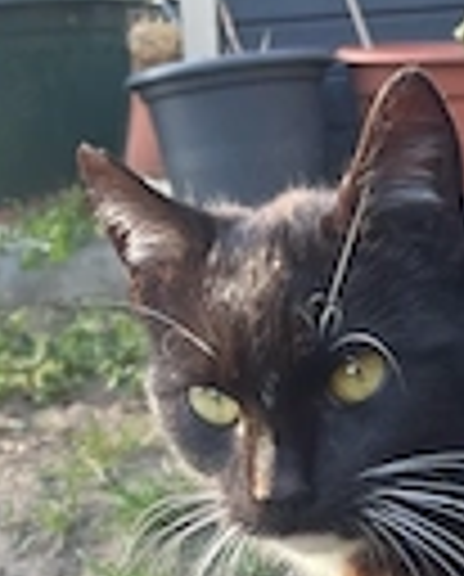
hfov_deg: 19.3
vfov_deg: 23.1
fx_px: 1351
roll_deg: +5.0
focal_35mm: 79
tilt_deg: -17.2
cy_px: 576
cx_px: 356
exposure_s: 1/121
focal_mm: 4.2
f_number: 1.6
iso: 40
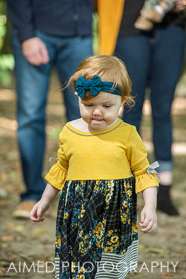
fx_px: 1317
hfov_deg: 8.1
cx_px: 93
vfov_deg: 12.1
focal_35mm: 170
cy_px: 140
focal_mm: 170
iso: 1250
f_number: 4.5
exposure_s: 1/250
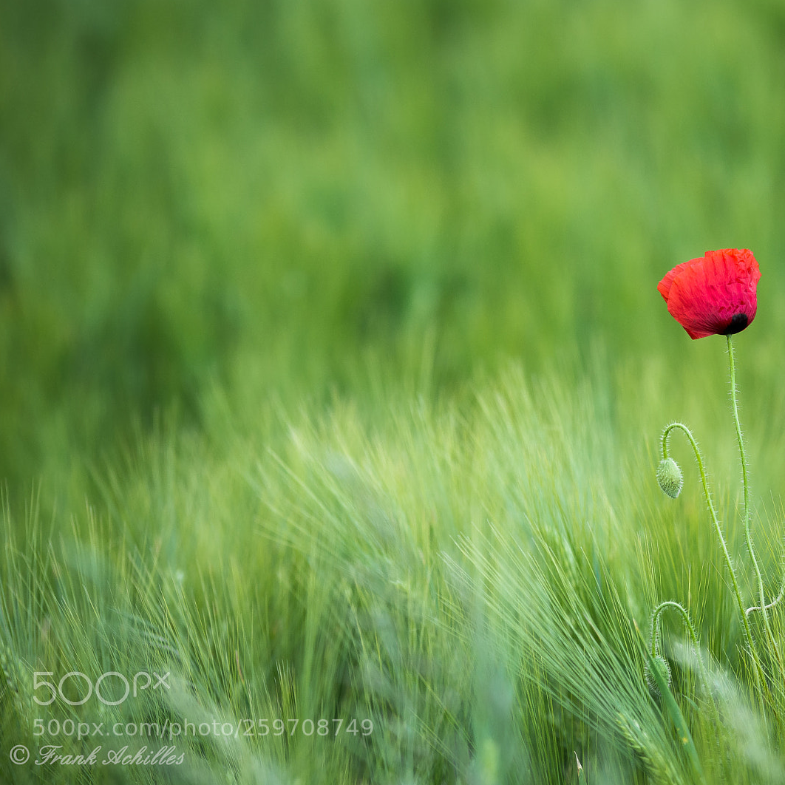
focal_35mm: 288
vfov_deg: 6.1
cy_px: 392
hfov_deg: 6.1
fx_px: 7389
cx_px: 578
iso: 400
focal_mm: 150
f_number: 4
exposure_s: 1/160
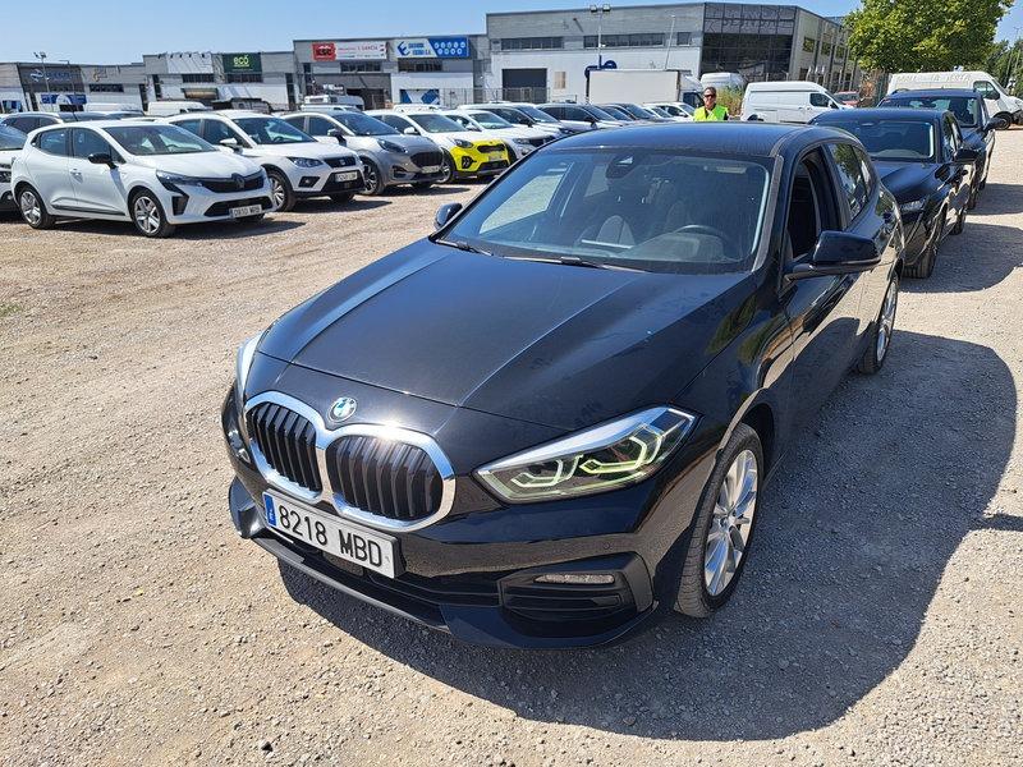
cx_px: 512
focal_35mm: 24
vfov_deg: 56.8
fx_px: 709
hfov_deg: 71.6
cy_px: 384
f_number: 1.8
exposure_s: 1/1259
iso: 50
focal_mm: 5.23
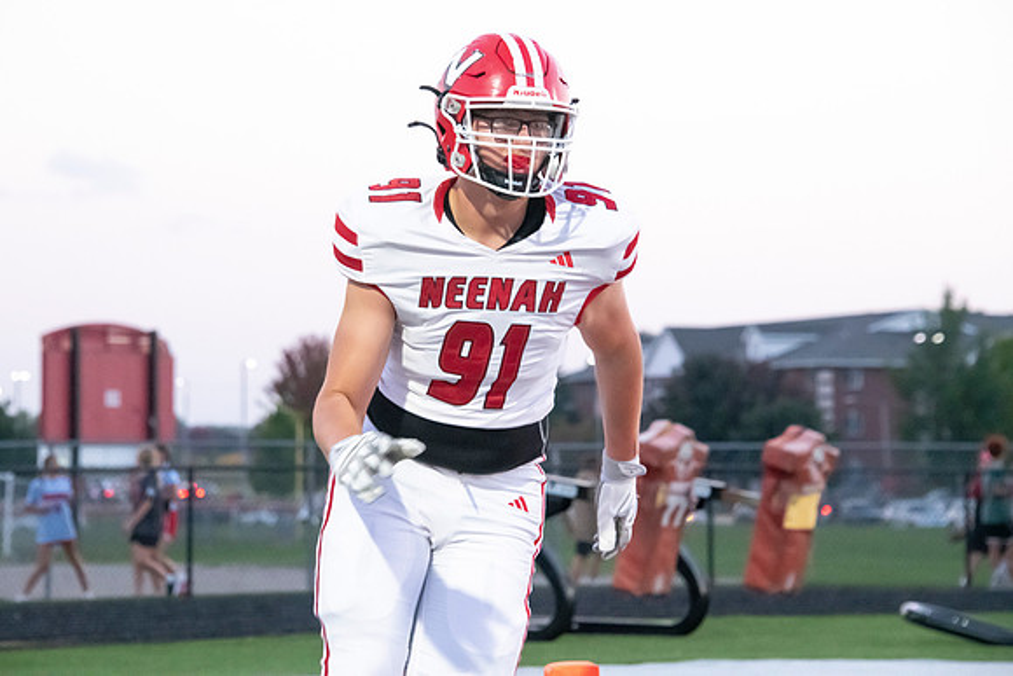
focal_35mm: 162
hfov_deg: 12.7
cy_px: 311
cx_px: 466
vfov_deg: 8.5
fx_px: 4558
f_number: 7.1
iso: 10000
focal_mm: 150
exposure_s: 1/320
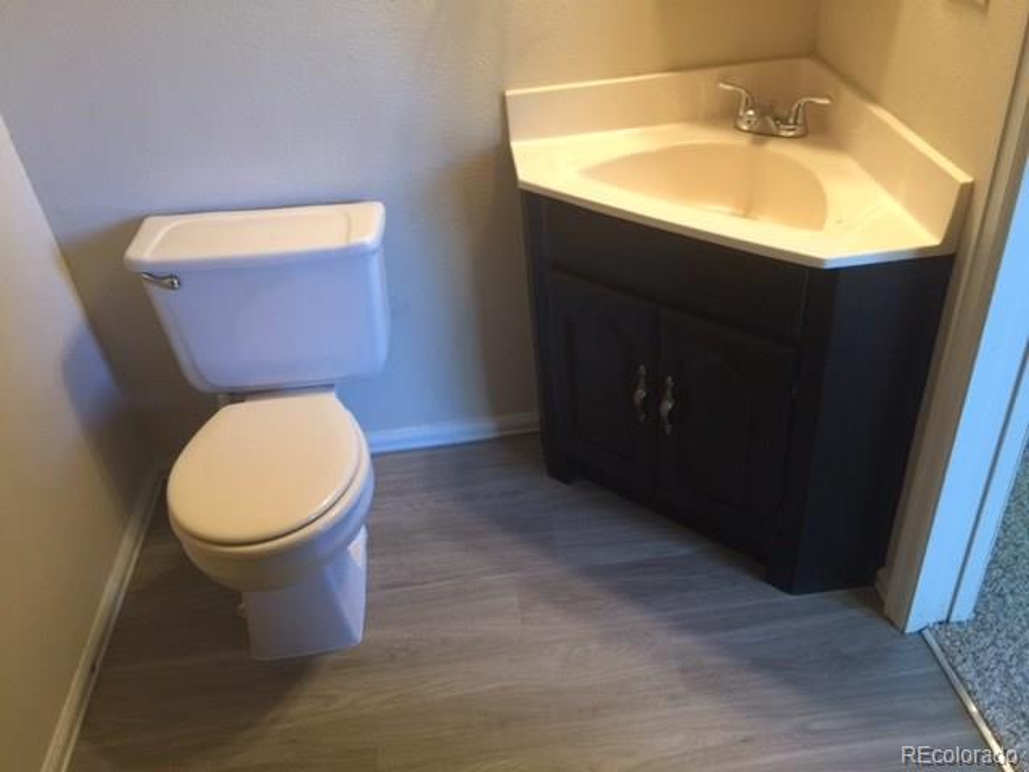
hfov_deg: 61.7
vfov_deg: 48.2
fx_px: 862
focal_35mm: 29
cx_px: 514
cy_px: 386
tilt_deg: -35.1
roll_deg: +6.4
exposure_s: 1/15
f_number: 2.2
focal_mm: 4.15
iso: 100
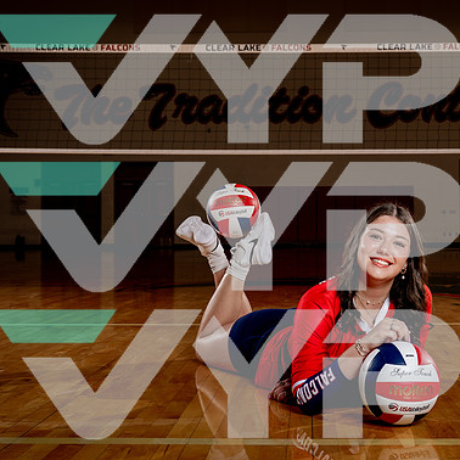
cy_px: 215
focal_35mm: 51
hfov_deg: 33.2
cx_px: 294
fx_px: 767
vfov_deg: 33.4
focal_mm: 35
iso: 125
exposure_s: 1/250
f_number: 5.6
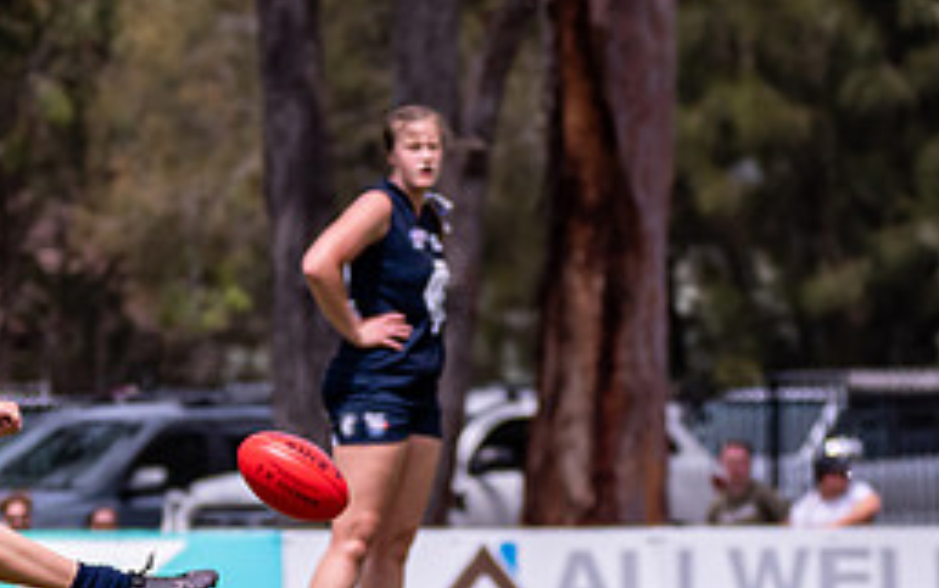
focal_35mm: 774
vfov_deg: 1.7
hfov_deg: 2.7
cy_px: 495
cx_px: -25
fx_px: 19820
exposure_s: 1/6400
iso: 800
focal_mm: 210
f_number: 6.3
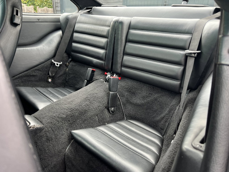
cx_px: 114
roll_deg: -1.2
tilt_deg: -21.1
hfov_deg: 67.3
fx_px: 172
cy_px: 86
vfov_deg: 53.1
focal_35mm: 26
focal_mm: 5.7
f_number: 1.5
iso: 100
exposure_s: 1/121
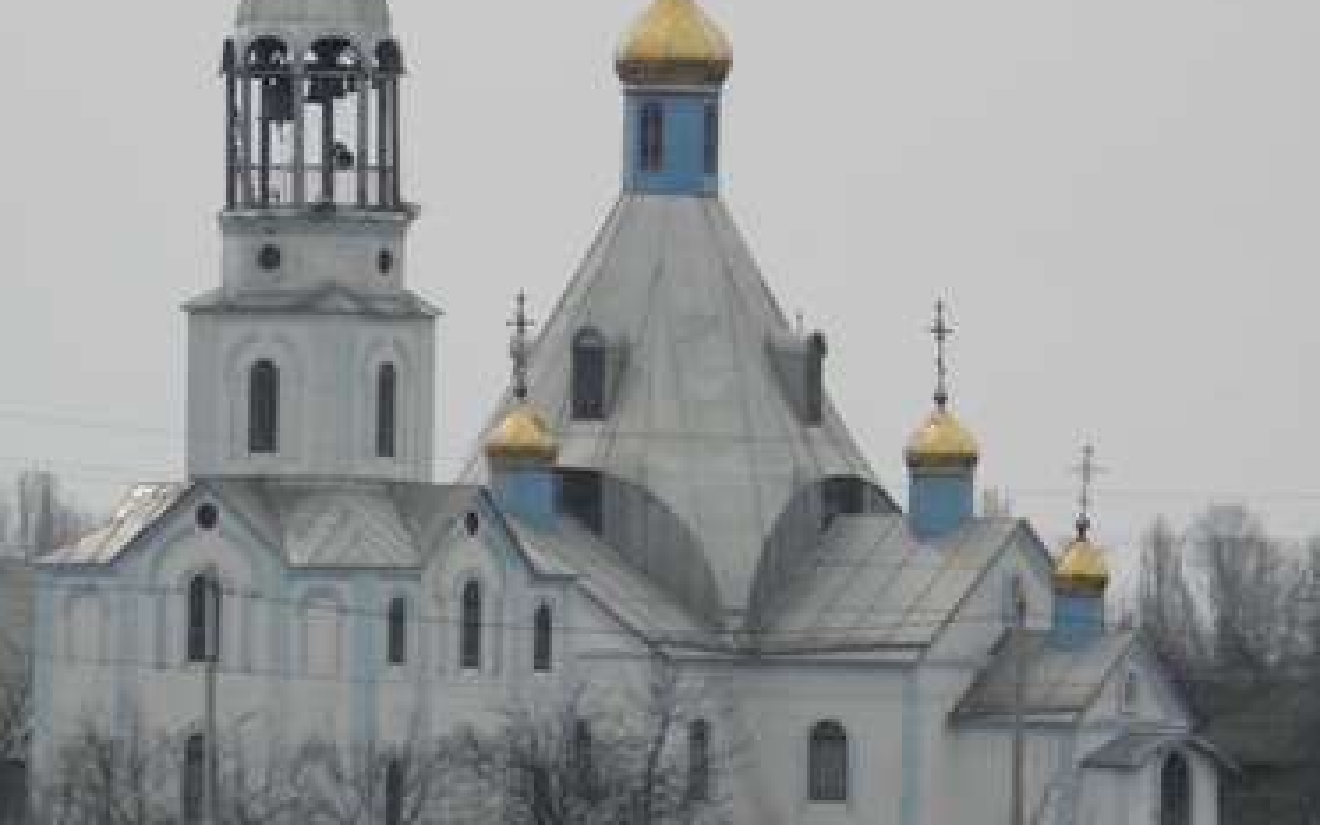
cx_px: 660
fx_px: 18200
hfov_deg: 4.2
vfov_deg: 2.6
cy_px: 379
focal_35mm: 506
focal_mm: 63.7
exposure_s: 1/200
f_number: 10.8
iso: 200
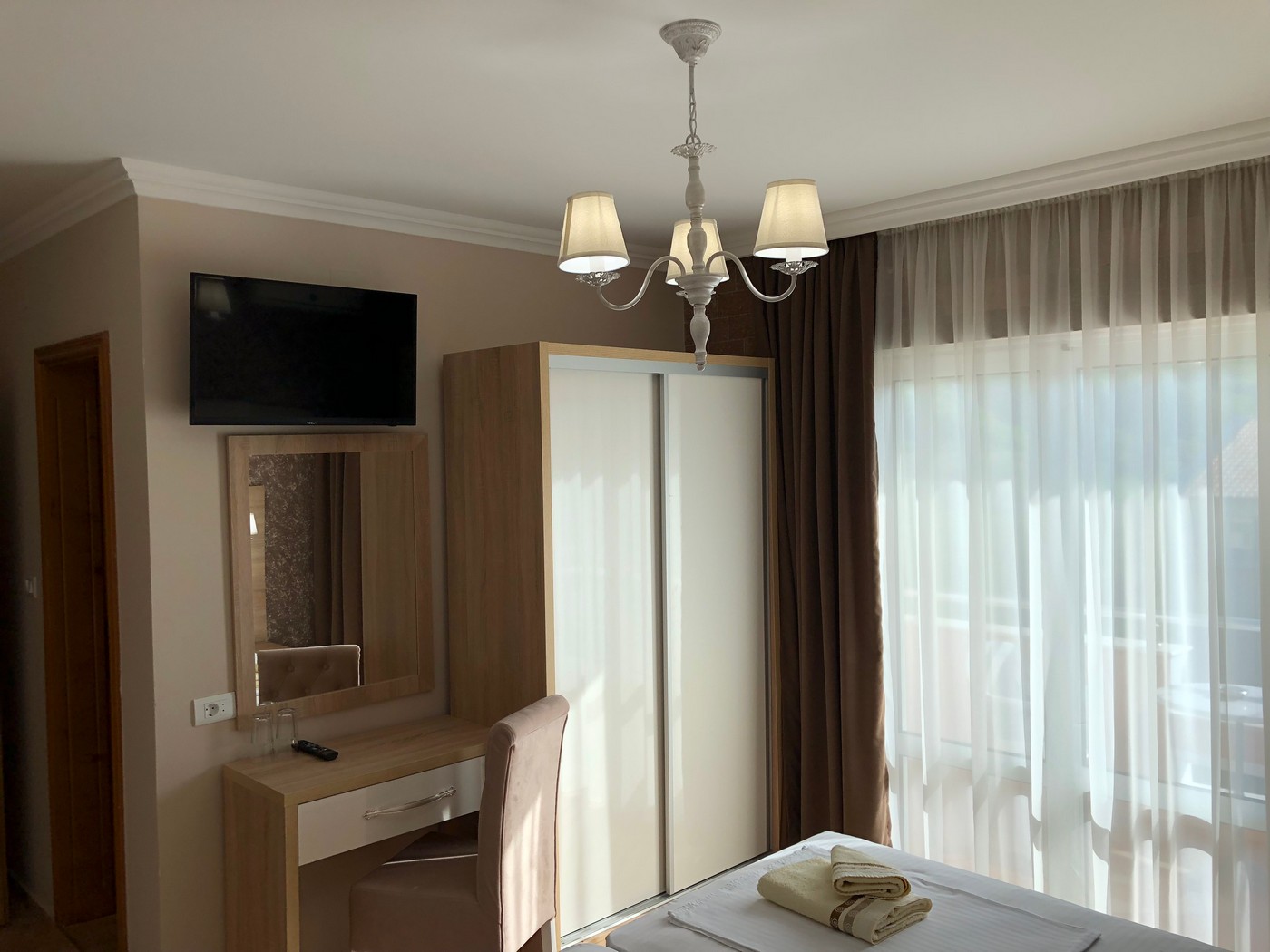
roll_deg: +1.1
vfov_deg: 49.7
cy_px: 476
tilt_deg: -0.5
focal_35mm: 28
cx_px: 635
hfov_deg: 63.4
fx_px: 1027
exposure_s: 1/361
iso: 20
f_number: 1.8
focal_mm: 3.99
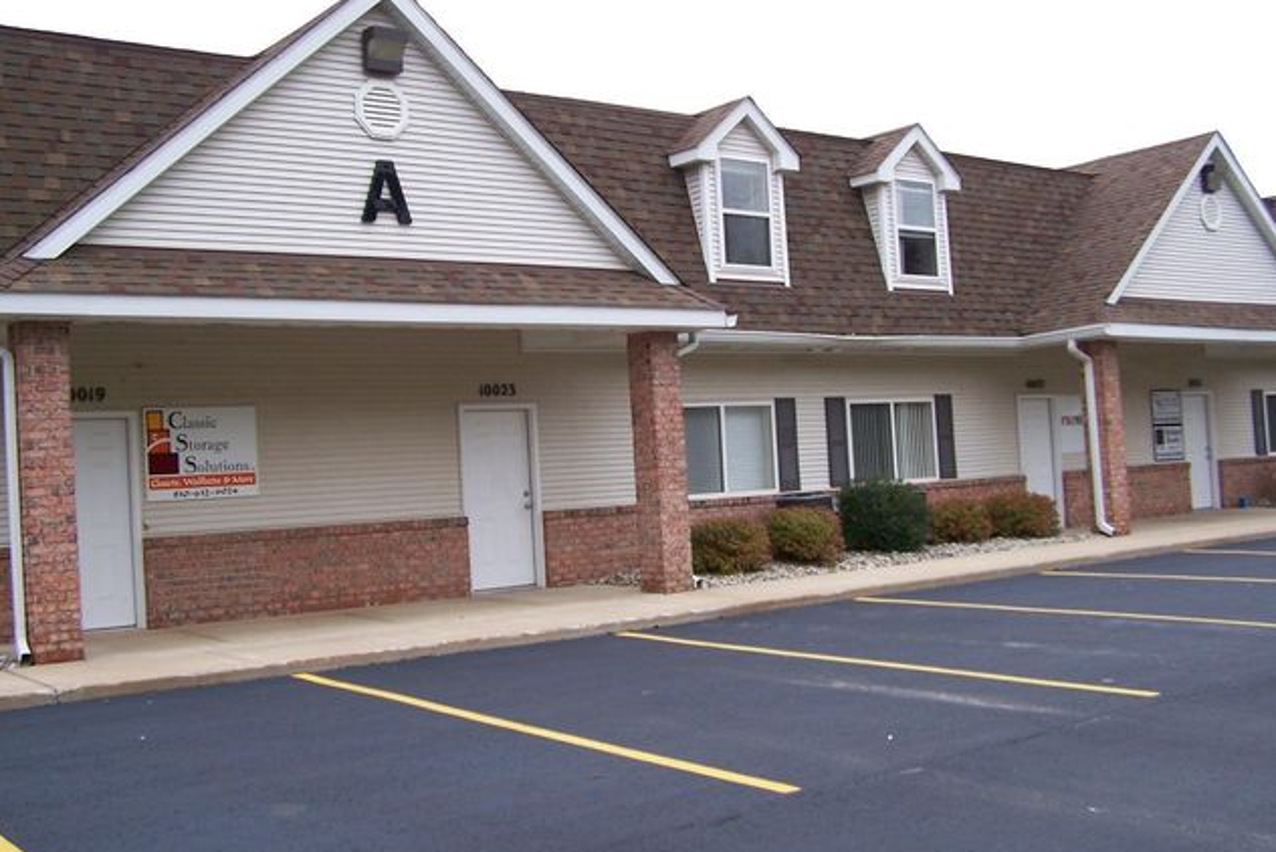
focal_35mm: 40
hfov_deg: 48.4
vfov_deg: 33.4
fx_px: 1418
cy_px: 414
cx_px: 642
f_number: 2.8
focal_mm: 6.3
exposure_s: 1/250
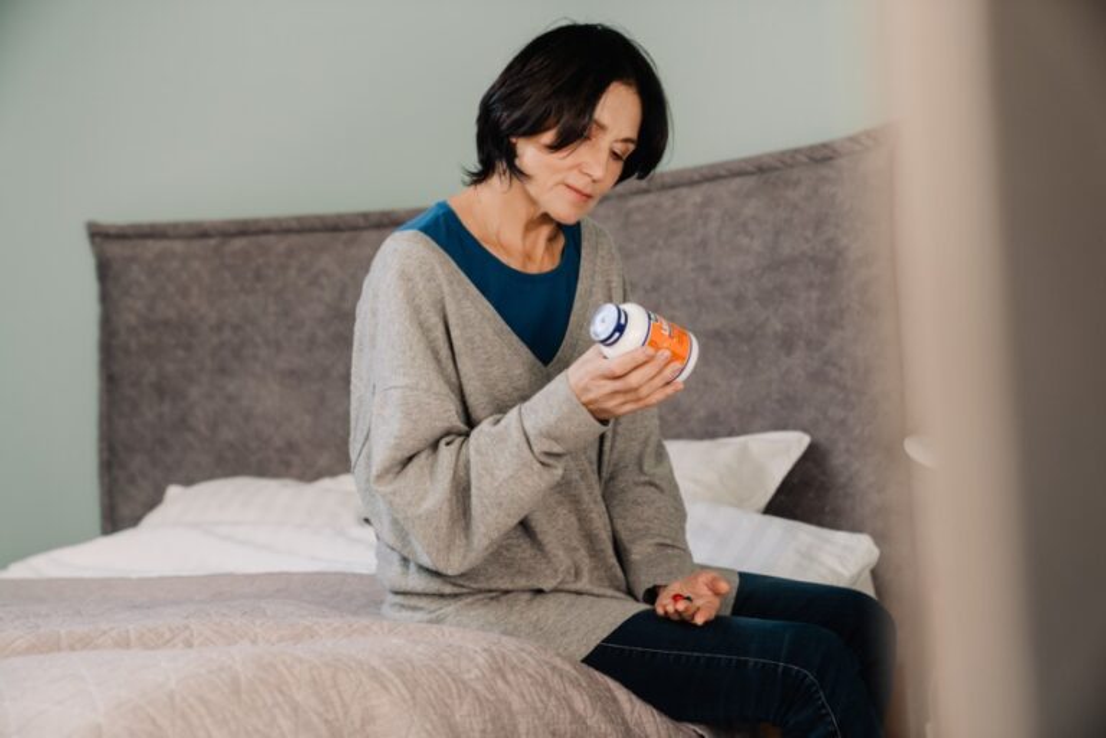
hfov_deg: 28.8
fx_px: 2150
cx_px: 553
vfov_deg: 19.5
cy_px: 369
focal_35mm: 70
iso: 320
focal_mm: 70
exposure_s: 1/160
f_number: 3.5
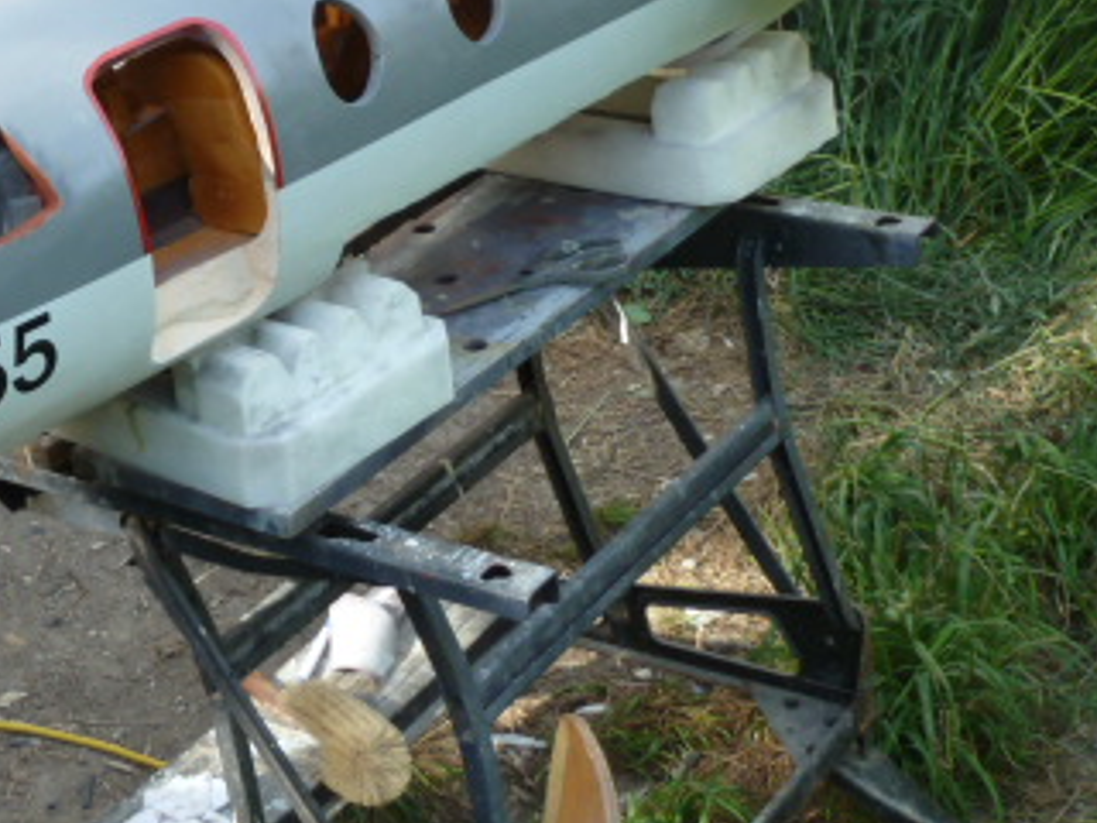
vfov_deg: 17.3
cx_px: 202
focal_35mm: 84
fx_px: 2662
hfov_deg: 22.9
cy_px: 69
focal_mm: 6.9
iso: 80
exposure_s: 1/100
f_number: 3.7
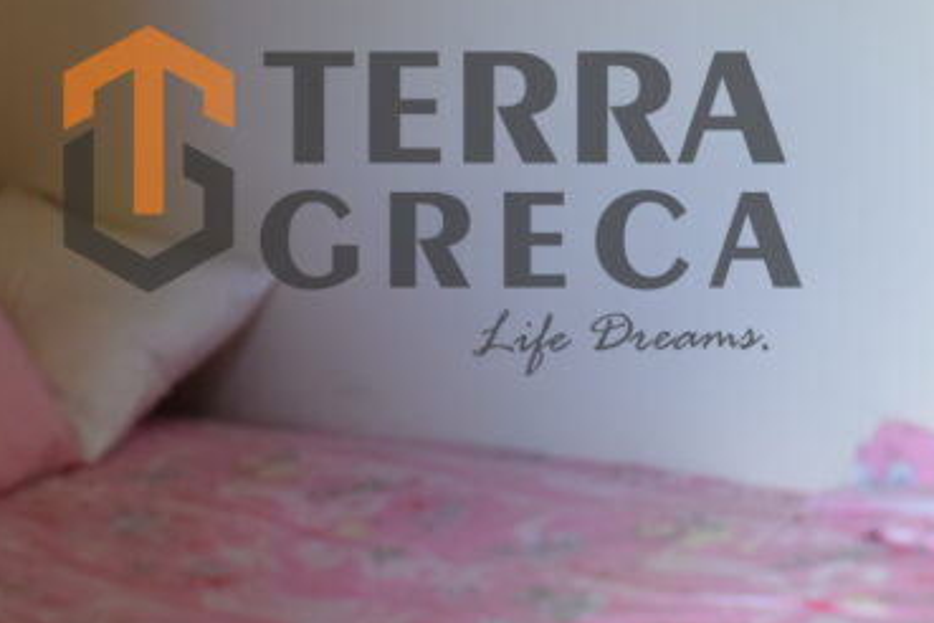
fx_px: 1946
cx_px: 433
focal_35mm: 75
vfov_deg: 18.1
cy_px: 201
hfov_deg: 27.0
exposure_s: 1/80
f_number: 4.5
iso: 400
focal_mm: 18
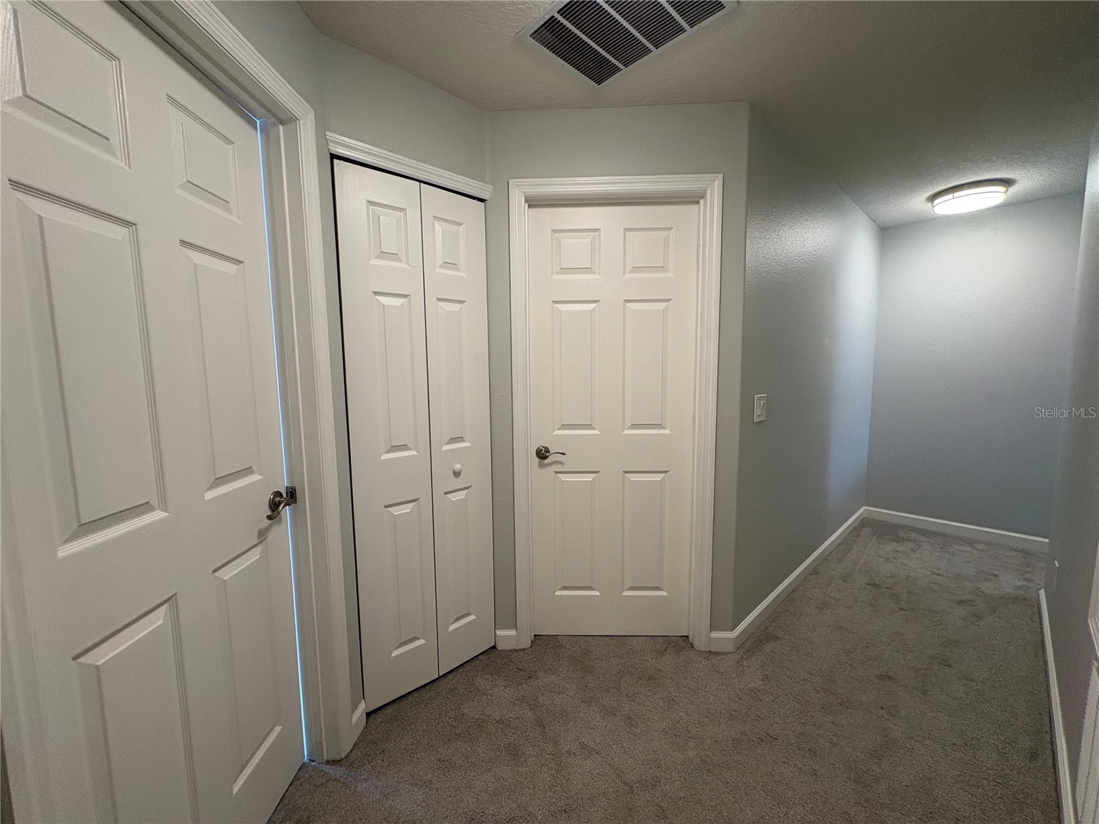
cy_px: 412
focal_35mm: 14
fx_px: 444
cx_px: 550
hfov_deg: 102.1
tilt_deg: -5.1
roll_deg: +0.6
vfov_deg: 85.7
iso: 200
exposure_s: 1/120
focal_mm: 2.22
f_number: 2.2
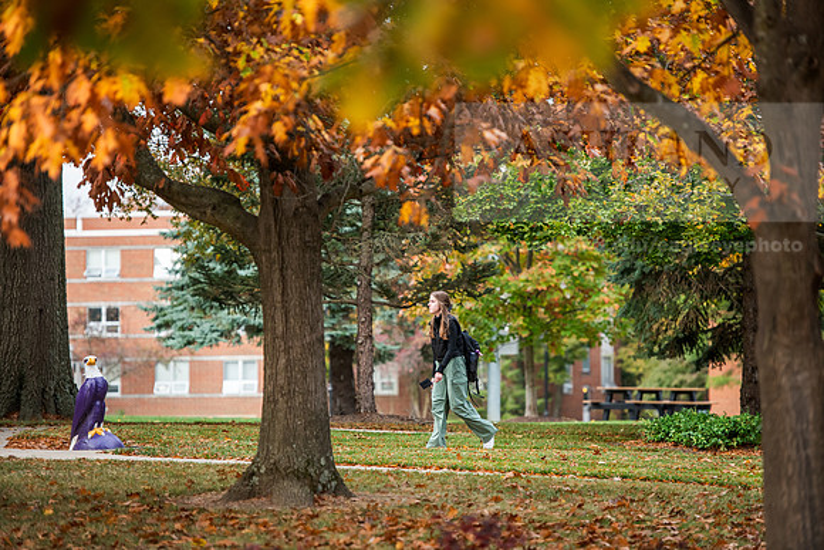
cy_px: 275
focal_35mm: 170
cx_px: 412
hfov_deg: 12.1
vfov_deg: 8.1
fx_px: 3892
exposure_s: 1/320
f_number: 3.2
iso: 500
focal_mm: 170
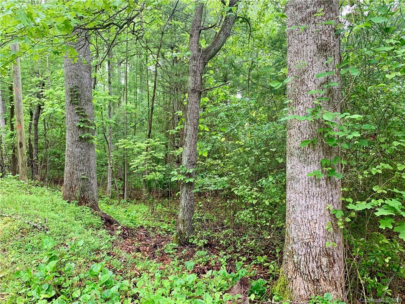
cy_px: 152
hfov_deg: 67.3
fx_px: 304
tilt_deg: -1.8
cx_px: 202
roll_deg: +2.0
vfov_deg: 53.1
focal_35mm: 26
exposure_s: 1/76
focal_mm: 4.25
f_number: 1.8
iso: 100
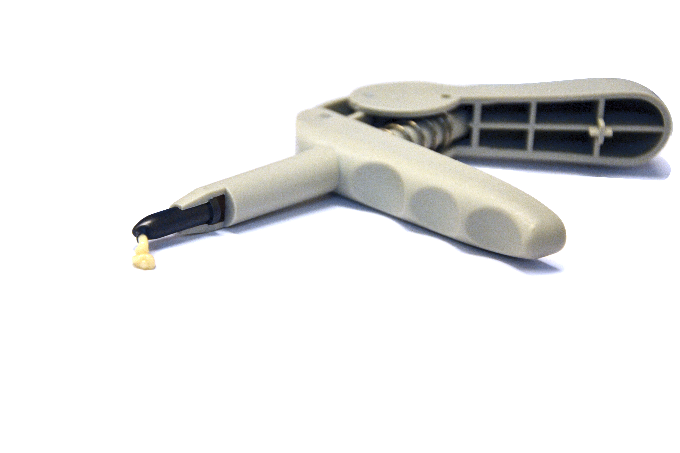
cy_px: 226
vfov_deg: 14.7
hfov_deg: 21.9
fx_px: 1757
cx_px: 340
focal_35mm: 93
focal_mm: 62
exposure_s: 1/60
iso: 500
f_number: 5.3
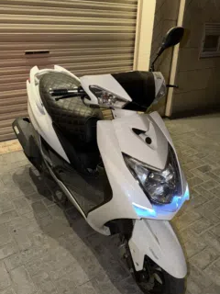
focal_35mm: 30
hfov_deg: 46.8
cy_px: 161
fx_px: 254
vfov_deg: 59.9
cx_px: 112
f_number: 1.78
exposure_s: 1/12
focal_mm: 6.76
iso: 80
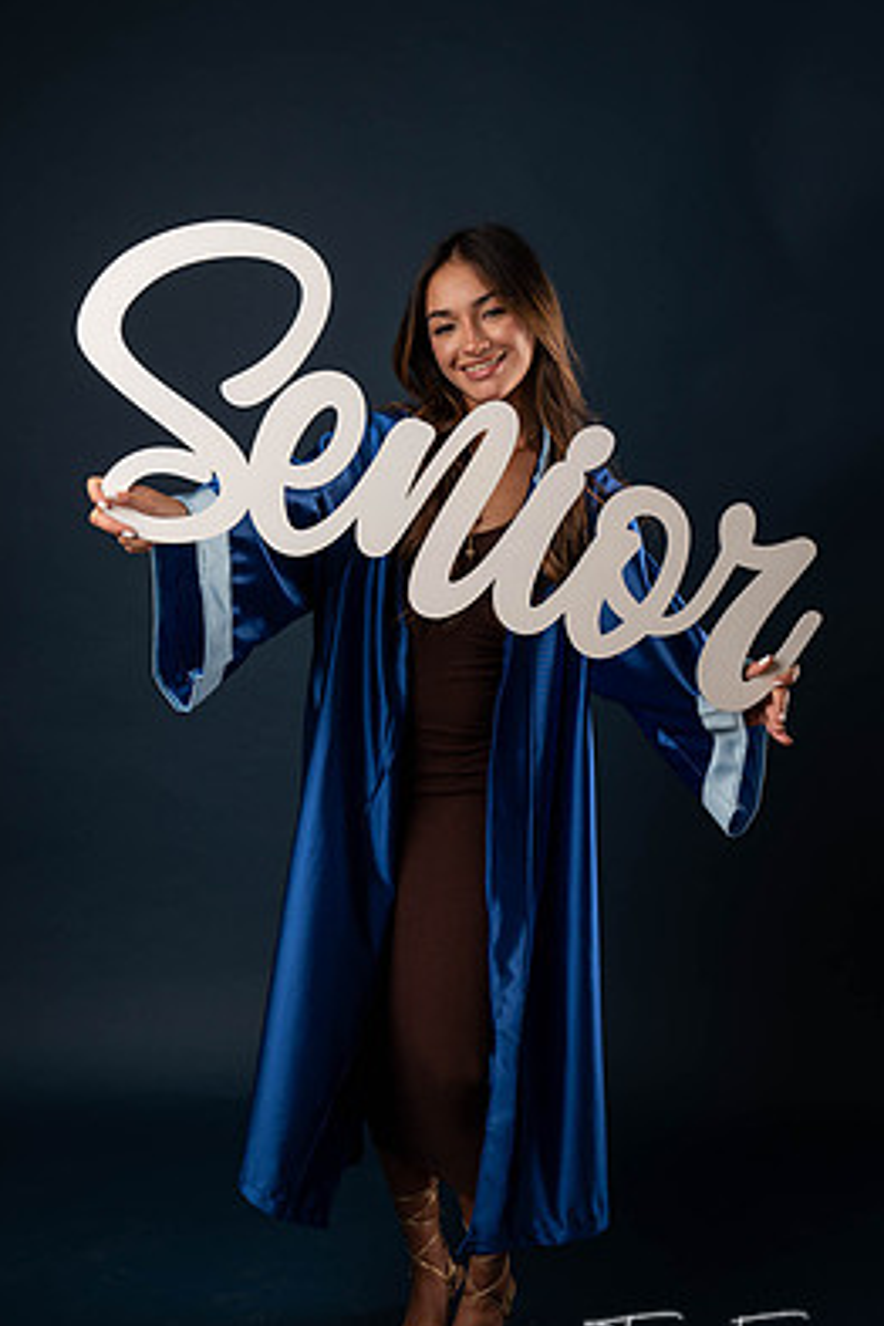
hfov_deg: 24.6
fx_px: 2026
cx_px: 442
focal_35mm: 55
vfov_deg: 36.2
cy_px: 725
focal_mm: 48
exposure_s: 1/100
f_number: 5.6
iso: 200
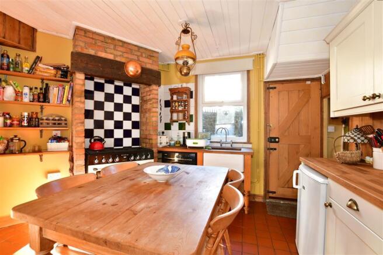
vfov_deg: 77.3
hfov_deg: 100.4
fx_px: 160
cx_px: 192
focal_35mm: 15
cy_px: 128
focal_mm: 10
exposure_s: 1/4
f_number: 7.1
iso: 160
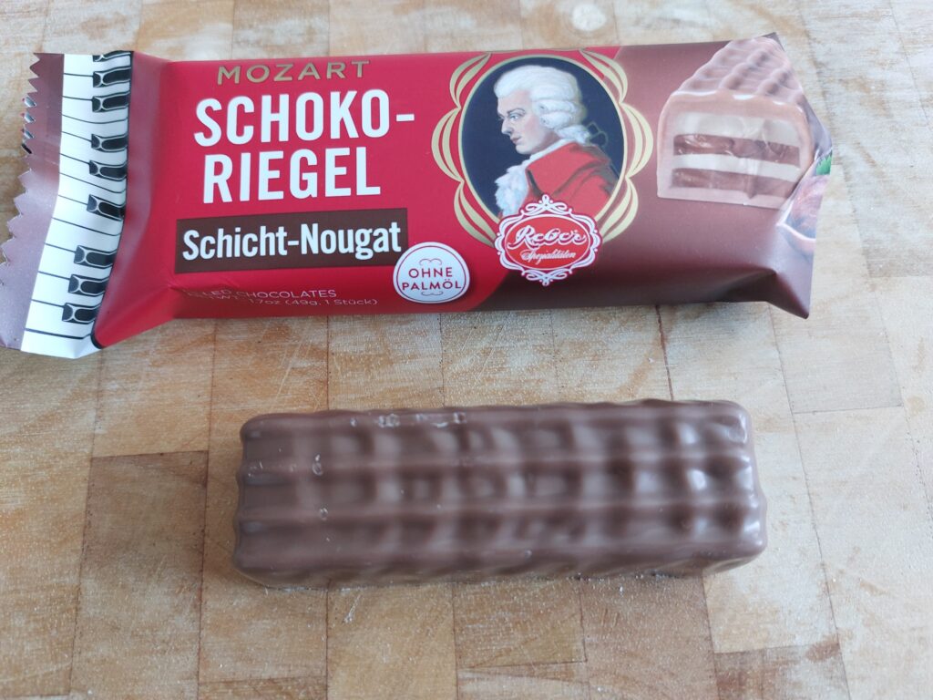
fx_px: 674
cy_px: 350
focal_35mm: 25
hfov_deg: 69.4
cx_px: 466
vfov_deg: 54.9
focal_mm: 5.23
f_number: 1.8
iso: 250
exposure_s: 1/50
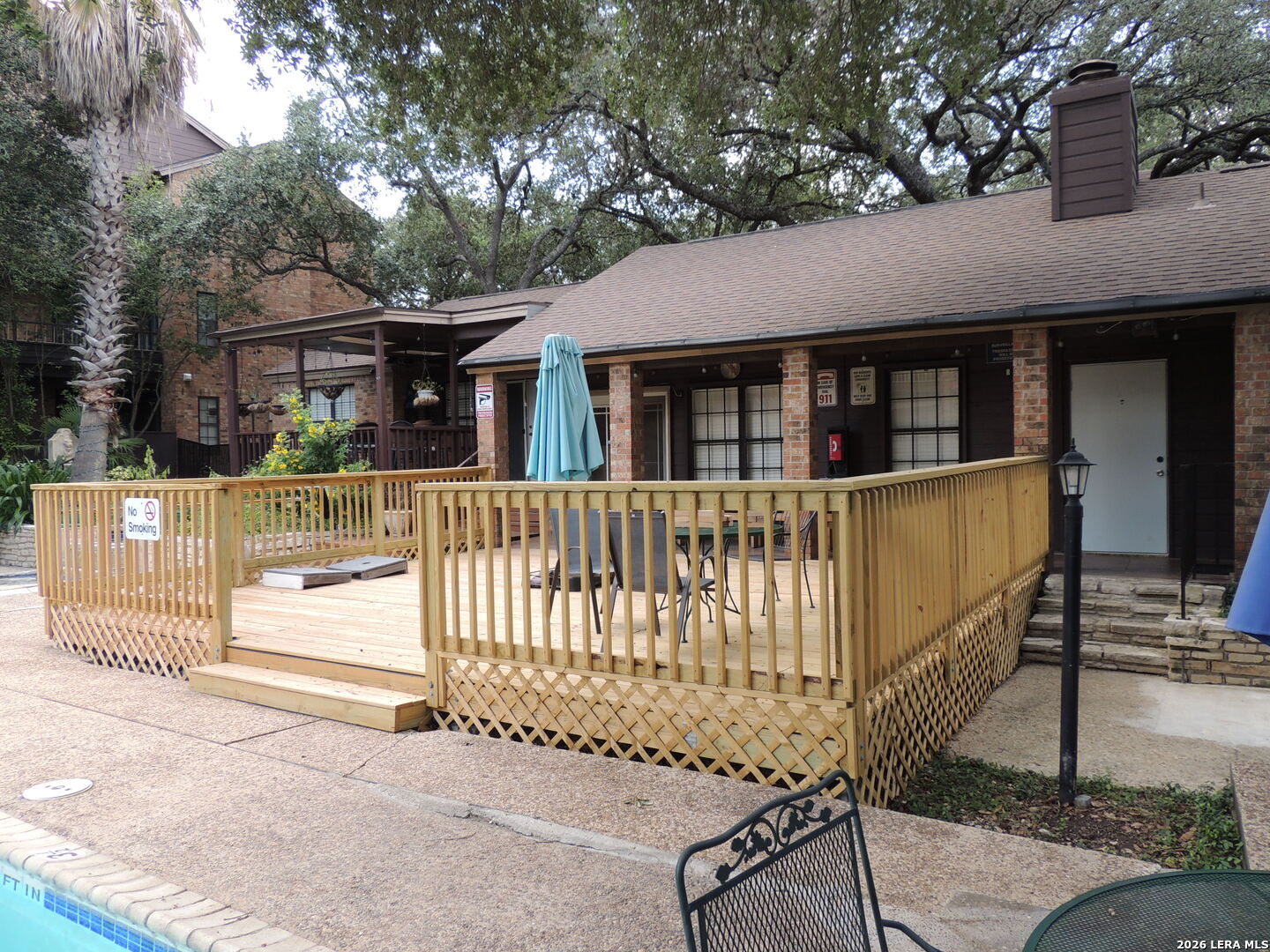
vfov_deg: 56.8
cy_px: 476
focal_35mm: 24
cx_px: 635
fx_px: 881
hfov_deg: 71.6
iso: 100
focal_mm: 4.3
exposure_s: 1/125
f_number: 3
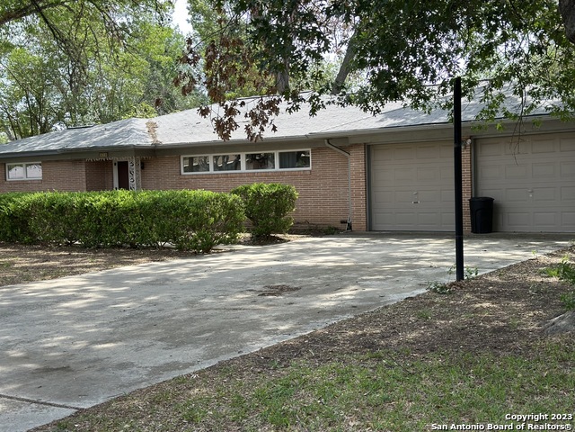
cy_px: 216
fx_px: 797
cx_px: 288
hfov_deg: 39.7
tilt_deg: -2.7
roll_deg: +2.2
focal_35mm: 48
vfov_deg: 30.3
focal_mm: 6.86
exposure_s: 1/1339
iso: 80
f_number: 1.78
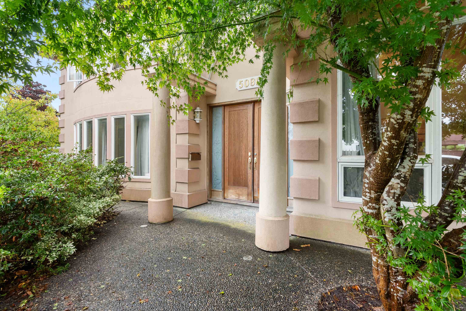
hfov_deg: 96.7
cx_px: 233
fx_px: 207
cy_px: 156
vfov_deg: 73.8
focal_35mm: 16
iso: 200
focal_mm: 16
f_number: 8
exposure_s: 1/10
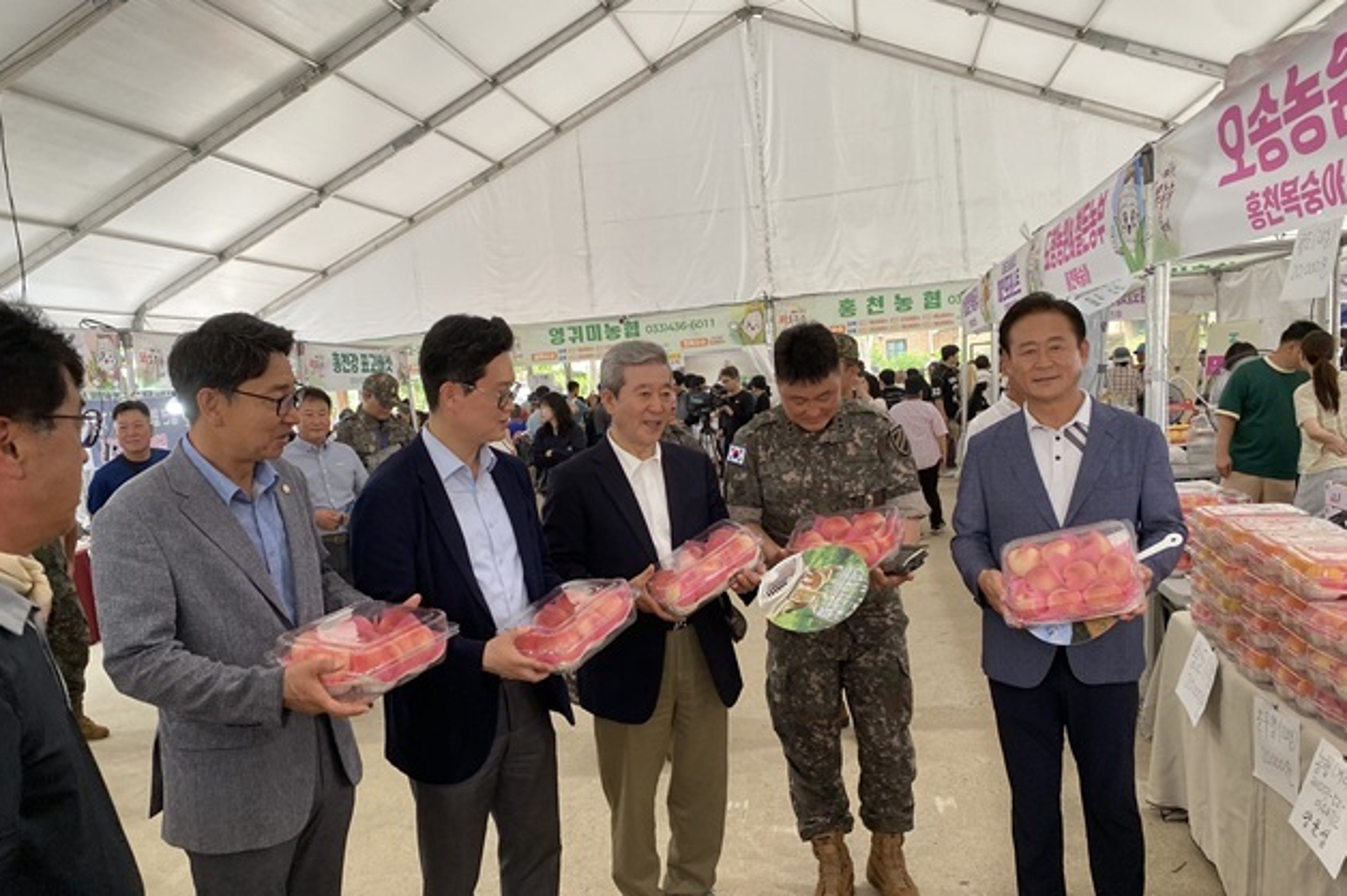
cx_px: 669
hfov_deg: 65.5
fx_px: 1047
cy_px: 509
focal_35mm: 28
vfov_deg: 46.2
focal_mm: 4.25
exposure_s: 1/121
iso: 100
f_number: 1.8
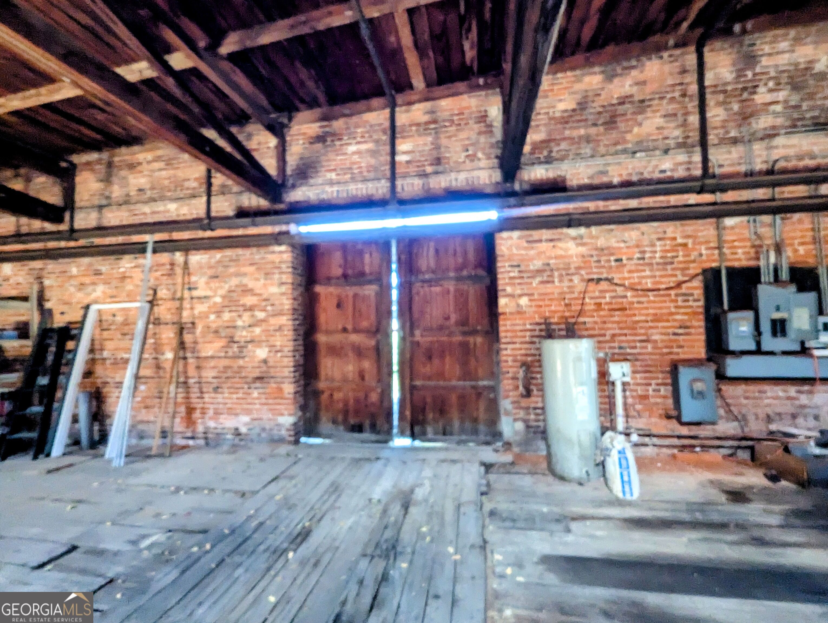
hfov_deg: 106.1
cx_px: 414
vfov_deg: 90.1
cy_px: 312
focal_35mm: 13
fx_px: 311
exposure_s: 1/23.8
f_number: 2.2
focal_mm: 1.95
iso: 597
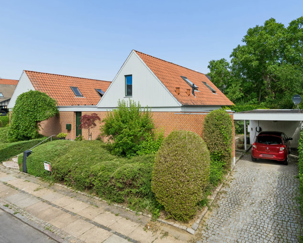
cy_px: 123
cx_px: 187
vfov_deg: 68.1
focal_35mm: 20
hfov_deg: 79.1
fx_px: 179
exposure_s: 1/4000
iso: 800
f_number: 5.6
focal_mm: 17
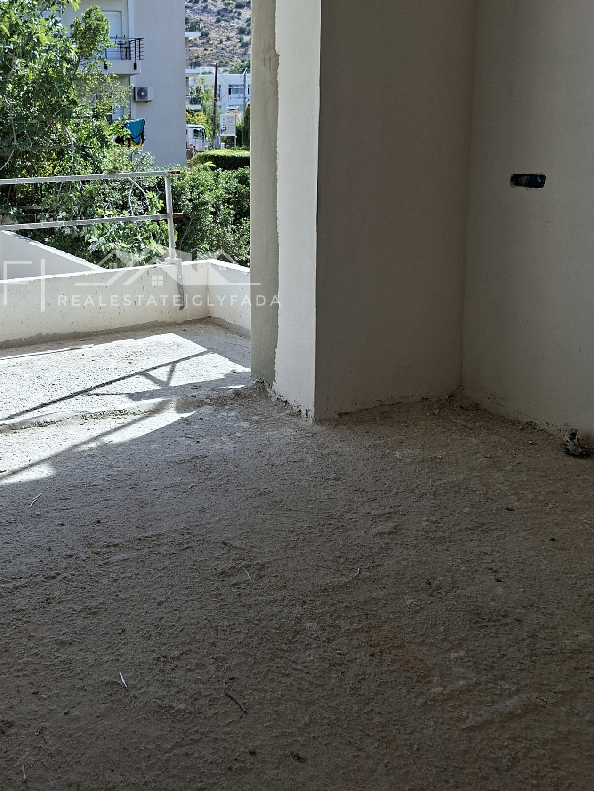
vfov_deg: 51.8
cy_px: 274
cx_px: 149
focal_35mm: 35
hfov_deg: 39.6
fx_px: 801
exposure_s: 1/1159
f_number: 1.8
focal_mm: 5.54
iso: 50
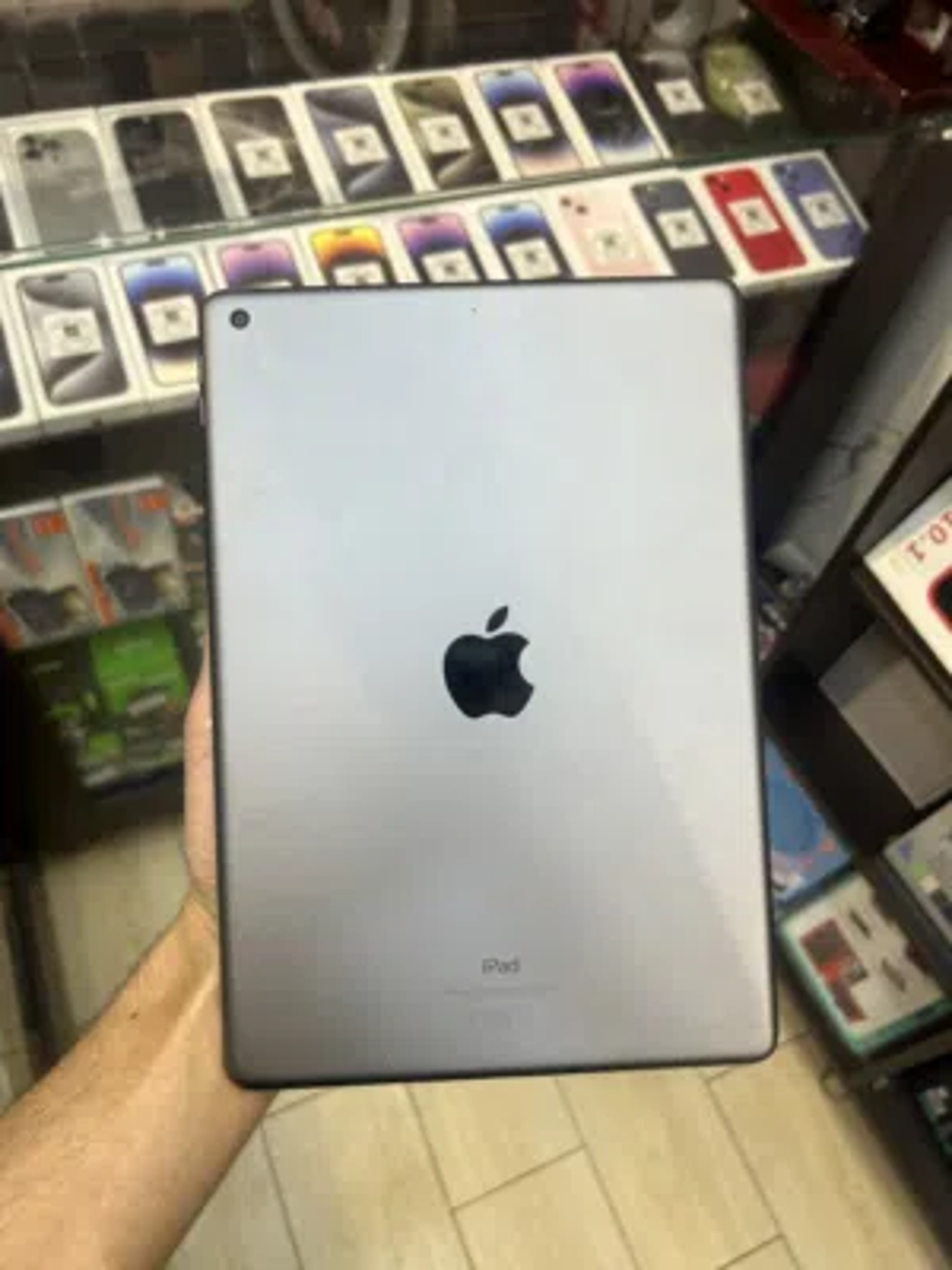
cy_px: 635
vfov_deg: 67.3
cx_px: 476
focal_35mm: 26
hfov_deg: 53.1
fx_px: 953
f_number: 1.5
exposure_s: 1/244
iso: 40
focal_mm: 5.7
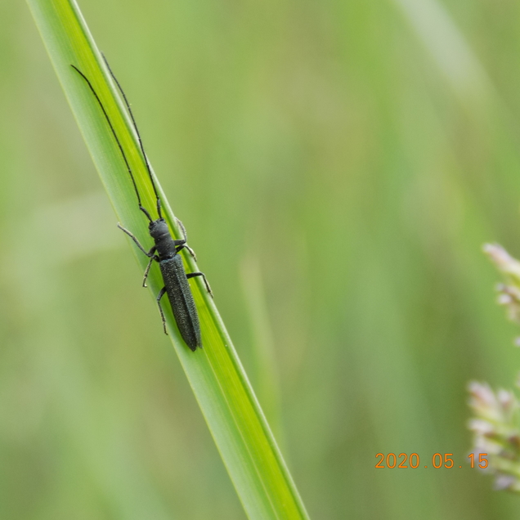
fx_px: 2379
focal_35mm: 140
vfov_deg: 12.5
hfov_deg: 12.5
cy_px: 260
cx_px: 175
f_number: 4.8
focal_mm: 20.9
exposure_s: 1/40
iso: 80
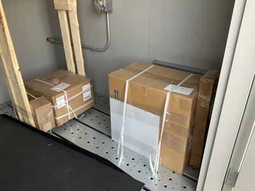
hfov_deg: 61.7
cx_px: 128
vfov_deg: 48.2
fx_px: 214
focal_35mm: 29
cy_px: 96
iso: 25
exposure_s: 1/122
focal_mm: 3
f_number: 1.8
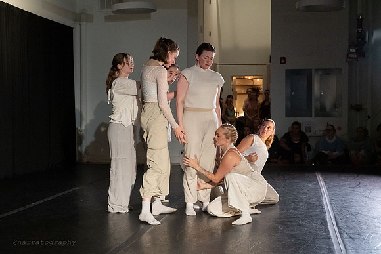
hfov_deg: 33.9
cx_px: 190
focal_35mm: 59
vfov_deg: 23.0
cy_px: 132
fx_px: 626
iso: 6400
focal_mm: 55
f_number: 4.5
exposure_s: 1/500
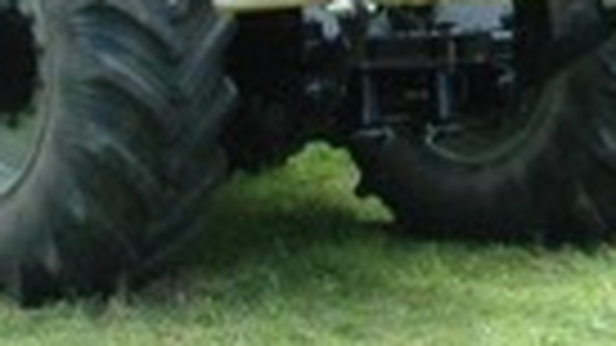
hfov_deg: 13.0
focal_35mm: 165
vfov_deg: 7.0
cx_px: 454
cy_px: -454
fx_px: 2695
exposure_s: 1/160
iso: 400
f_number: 6.3
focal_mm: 18
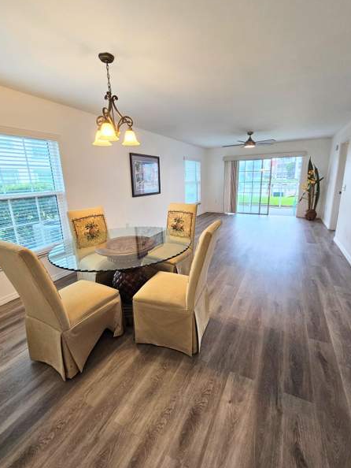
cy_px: 230
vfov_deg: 102.0
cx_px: 183
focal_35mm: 14
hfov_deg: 85.7
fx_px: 189
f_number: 2.2
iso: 125
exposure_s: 1/60
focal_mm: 2.2
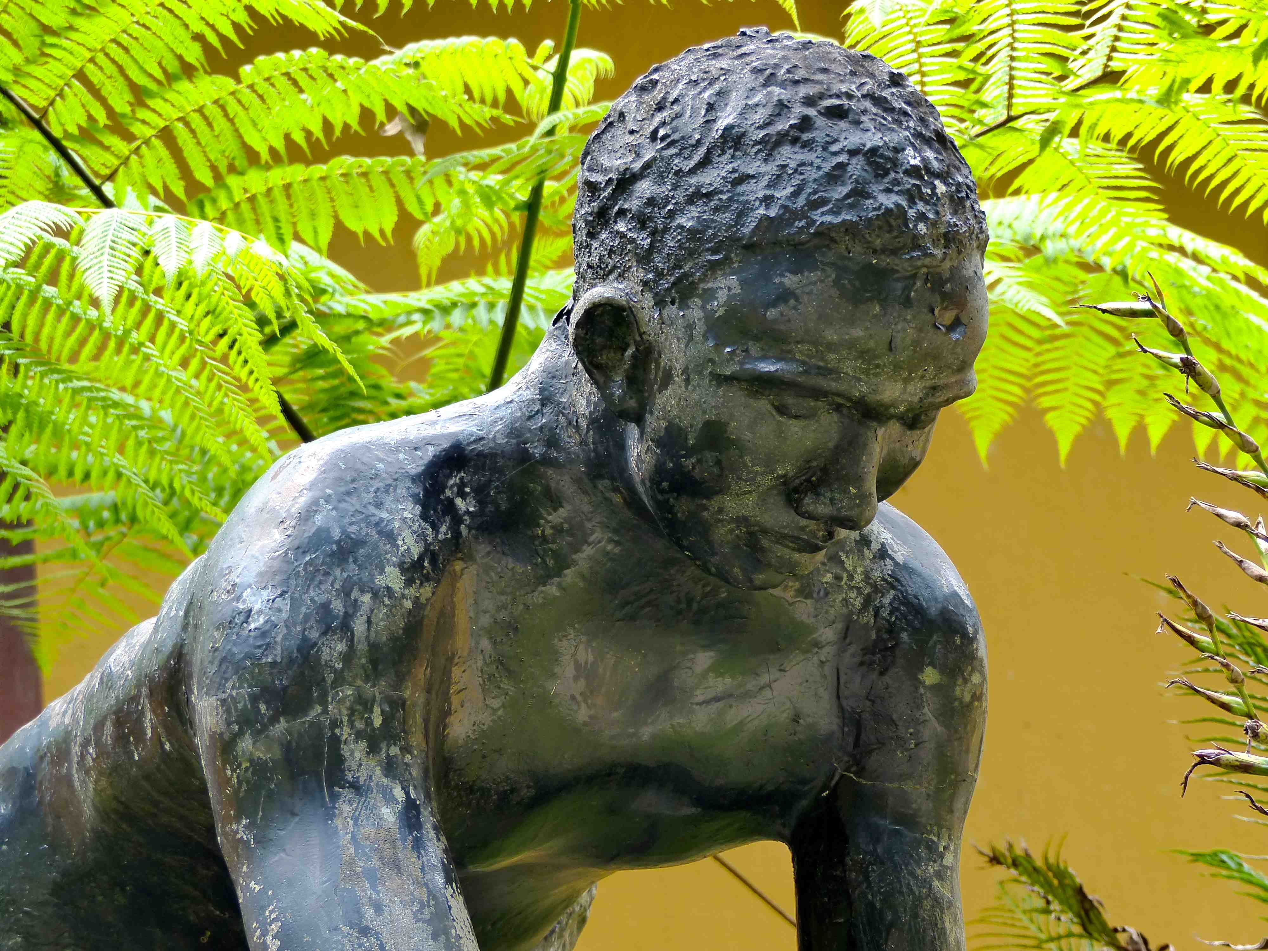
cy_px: 476
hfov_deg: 16.1
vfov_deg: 12.1
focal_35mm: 122
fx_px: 4469
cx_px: 634
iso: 200
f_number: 2.8
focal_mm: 20.1
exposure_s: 1/160
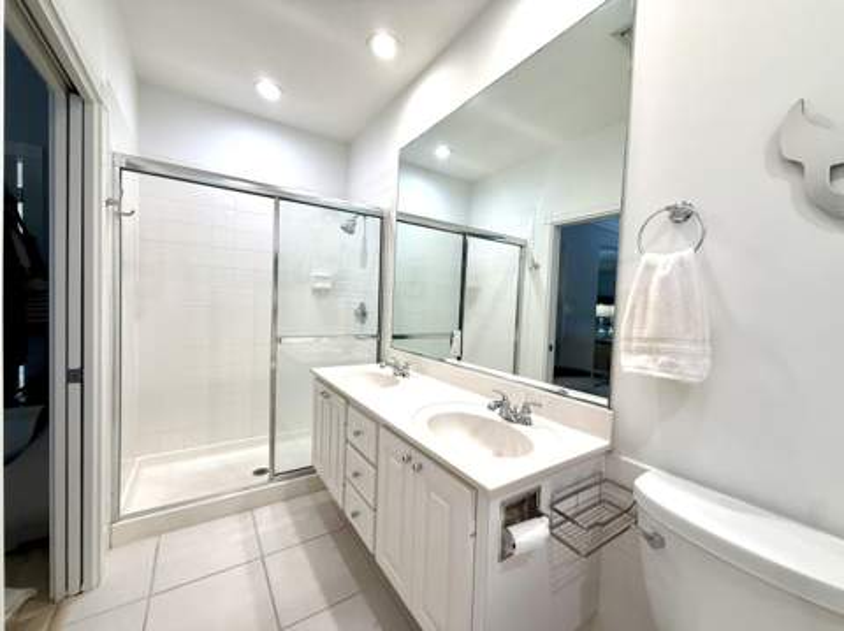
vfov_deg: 85.6
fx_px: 341
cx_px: 422
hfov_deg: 102.1
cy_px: 316
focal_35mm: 14
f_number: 2.2
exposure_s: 1/120
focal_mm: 2.22
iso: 125
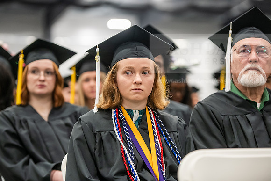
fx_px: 843
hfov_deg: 18.3
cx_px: 136
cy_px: 90
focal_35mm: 112
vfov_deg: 12.2
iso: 3200
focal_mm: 112
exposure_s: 1/200
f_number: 2.8
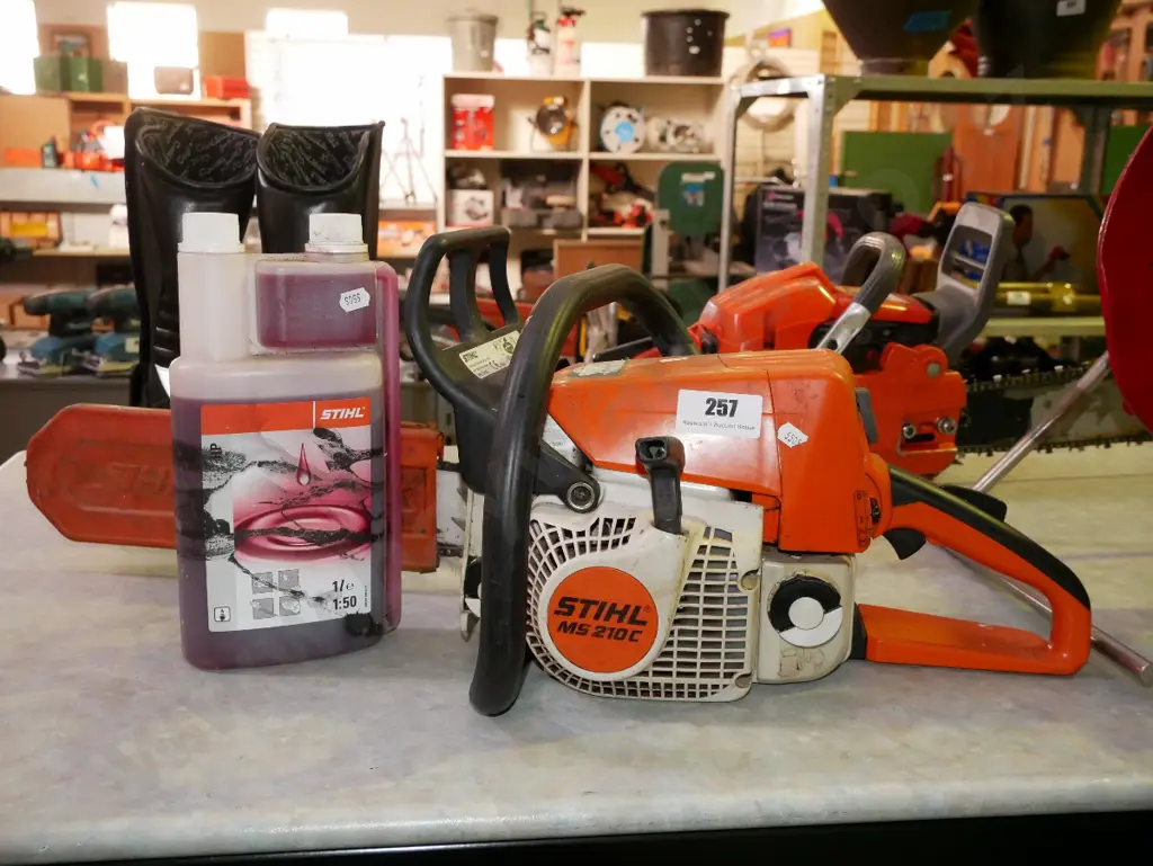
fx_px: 1200
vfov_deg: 39.7
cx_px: 576
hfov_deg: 51.3
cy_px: 433
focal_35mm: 36
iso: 3200
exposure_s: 1/160
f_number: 5.6
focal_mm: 18
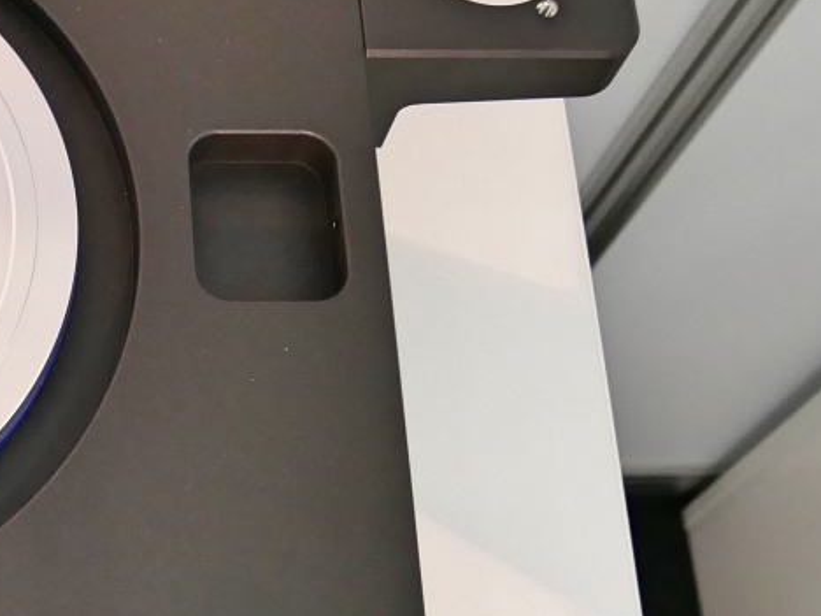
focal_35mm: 82
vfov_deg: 18.0
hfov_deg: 21.9
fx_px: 1945
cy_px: 370
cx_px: -195
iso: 800
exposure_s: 1/60
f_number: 3.5
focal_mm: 12
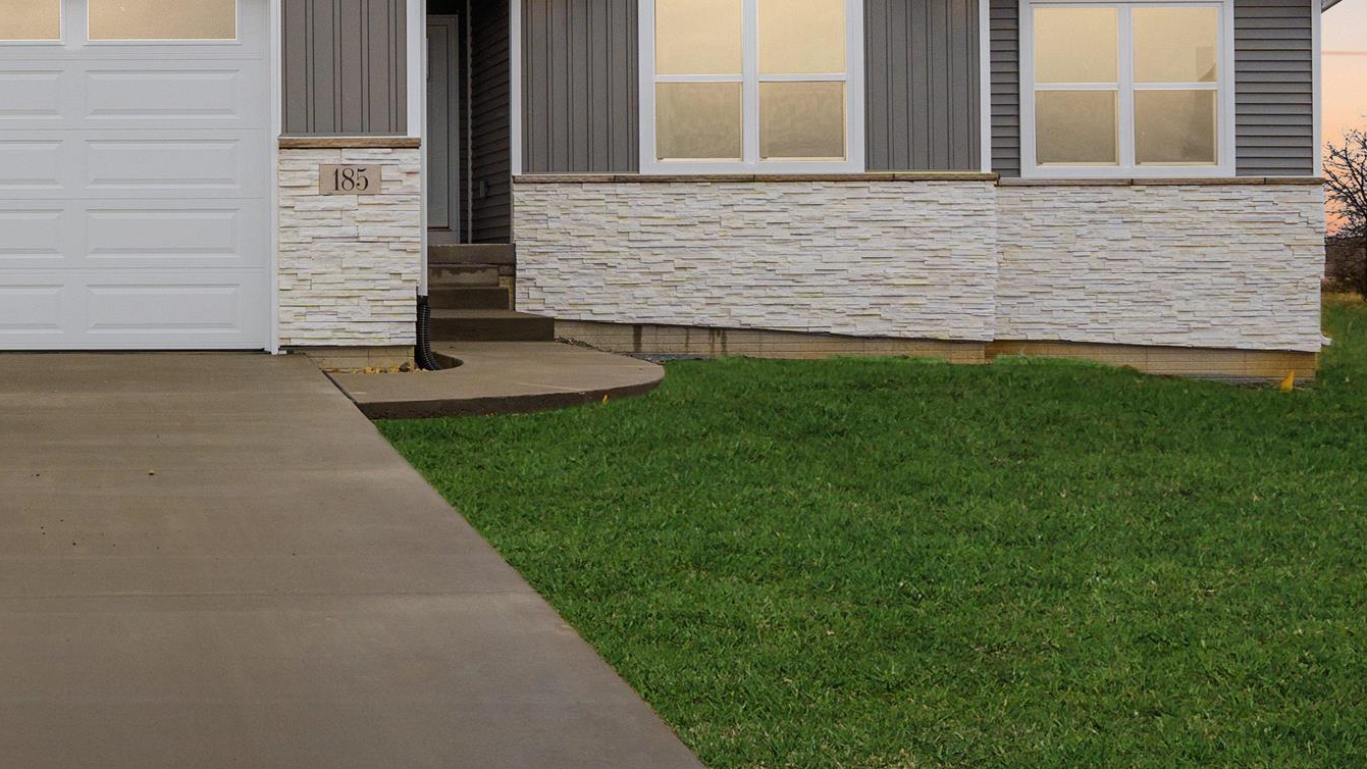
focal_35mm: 48
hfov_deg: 39.0
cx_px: 72
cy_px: 98
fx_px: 1740
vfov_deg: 24.3
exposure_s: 1/500
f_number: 9
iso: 400
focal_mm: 20
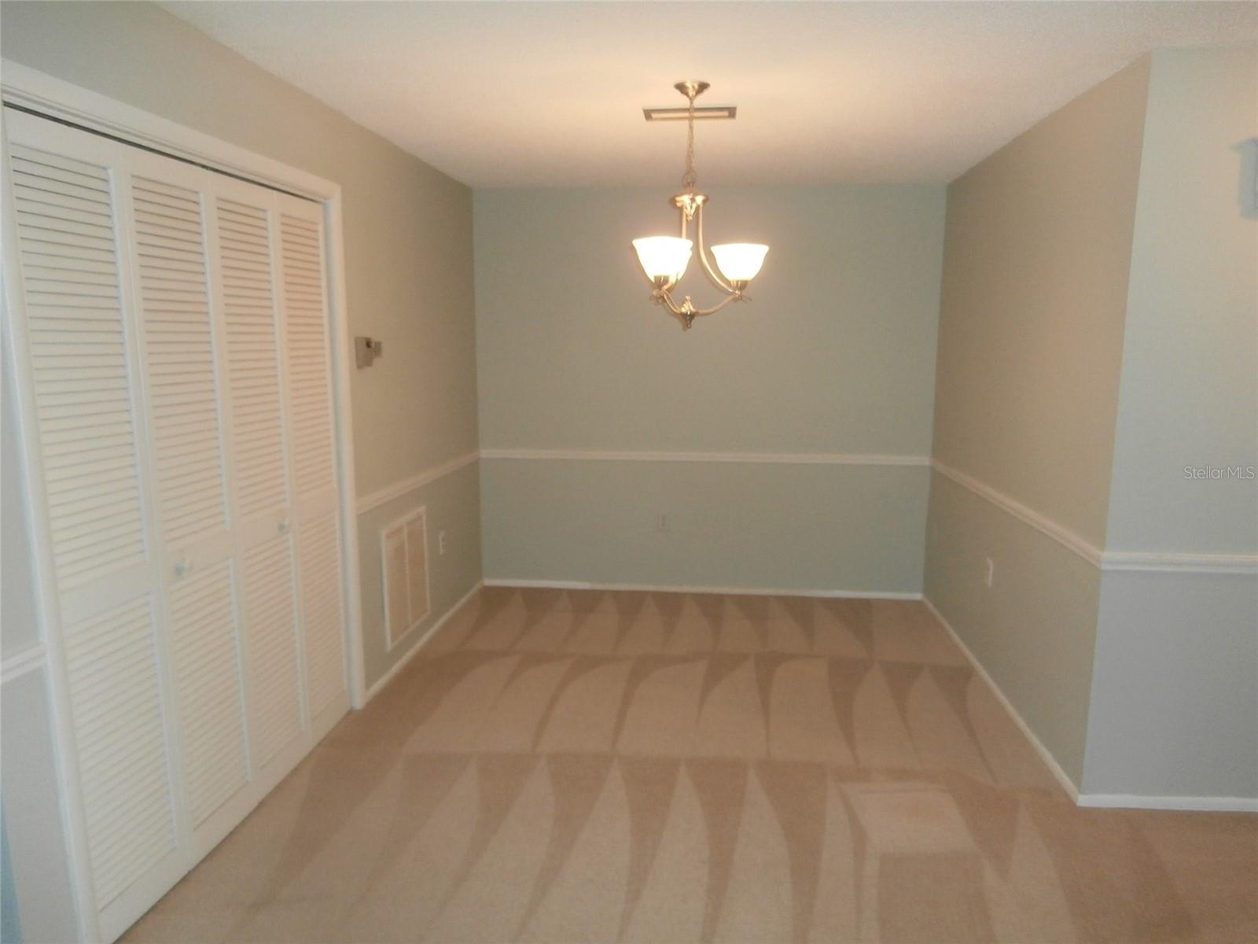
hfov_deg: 71.6
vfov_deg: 56.8
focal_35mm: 24
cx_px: 629
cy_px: 472
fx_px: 872
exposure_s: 1/30
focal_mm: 4.2
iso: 200
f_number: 3
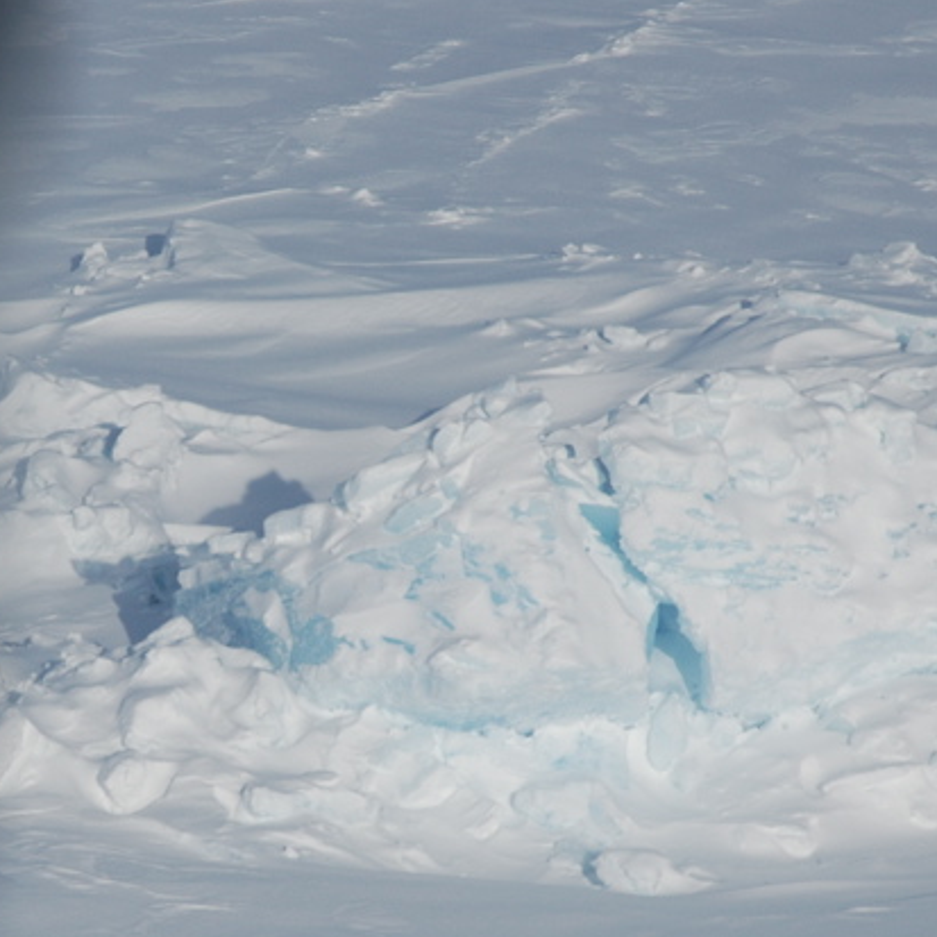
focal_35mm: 205
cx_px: 255
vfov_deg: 8.5
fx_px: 6280
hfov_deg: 8.5
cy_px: 617
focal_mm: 65
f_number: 13
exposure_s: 1/640
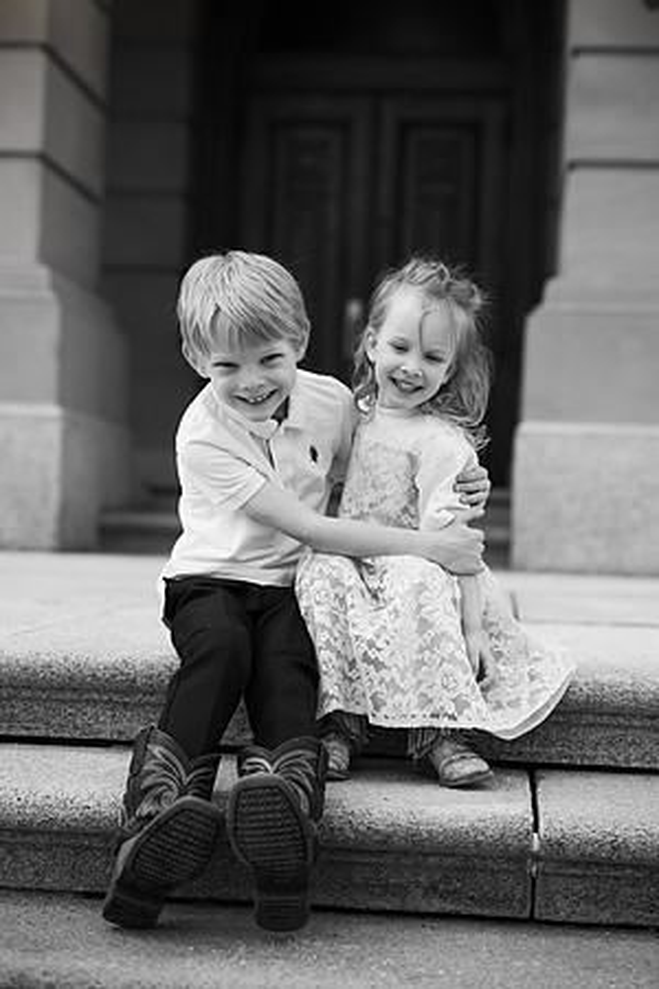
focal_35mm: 63
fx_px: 1730
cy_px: 494
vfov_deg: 31.9
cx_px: 330
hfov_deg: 21.6
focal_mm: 63
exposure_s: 1/1000
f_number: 2.8
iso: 100
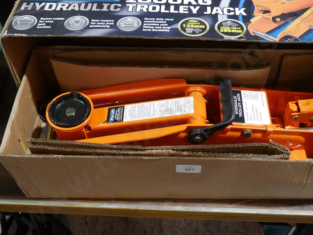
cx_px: 188
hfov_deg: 44.5
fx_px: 380
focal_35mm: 42
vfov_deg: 34.3
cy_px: 103
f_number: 3.6
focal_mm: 16
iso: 400
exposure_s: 1/60
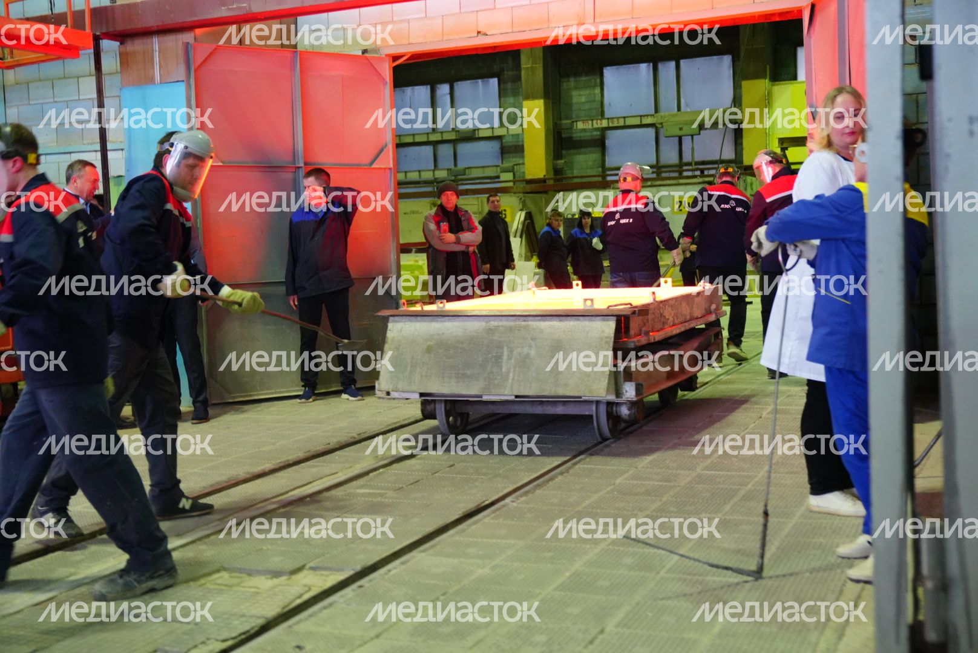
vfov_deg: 31.2
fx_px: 1169
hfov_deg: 45.4
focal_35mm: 43
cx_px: 489
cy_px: 326
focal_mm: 43
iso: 3200
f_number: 3.2
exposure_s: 1/80
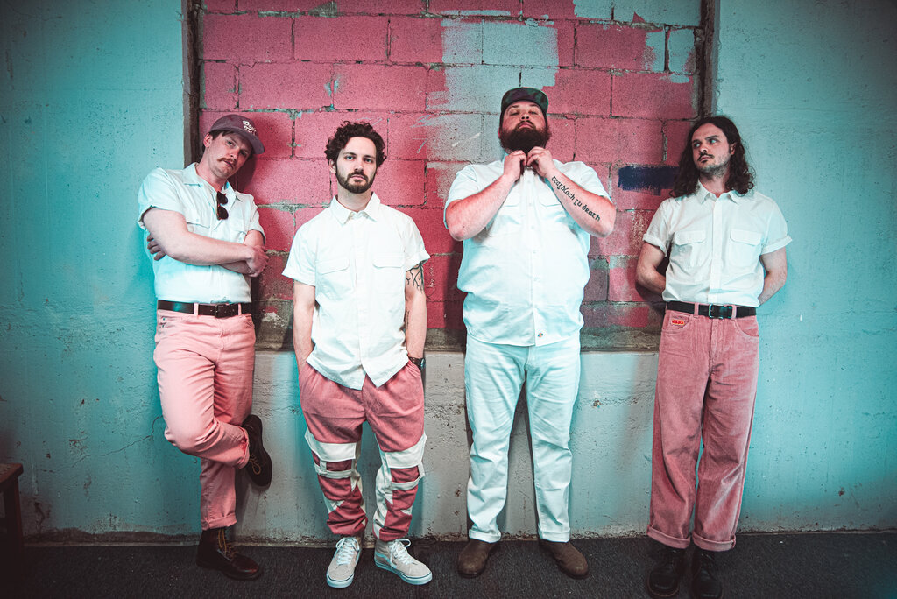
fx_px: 598
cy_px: 300
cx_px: 448
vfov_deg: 53.2
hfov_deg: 73.7
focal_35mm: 24
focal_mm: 24
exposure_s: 1/250
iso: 4000
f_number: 2.8
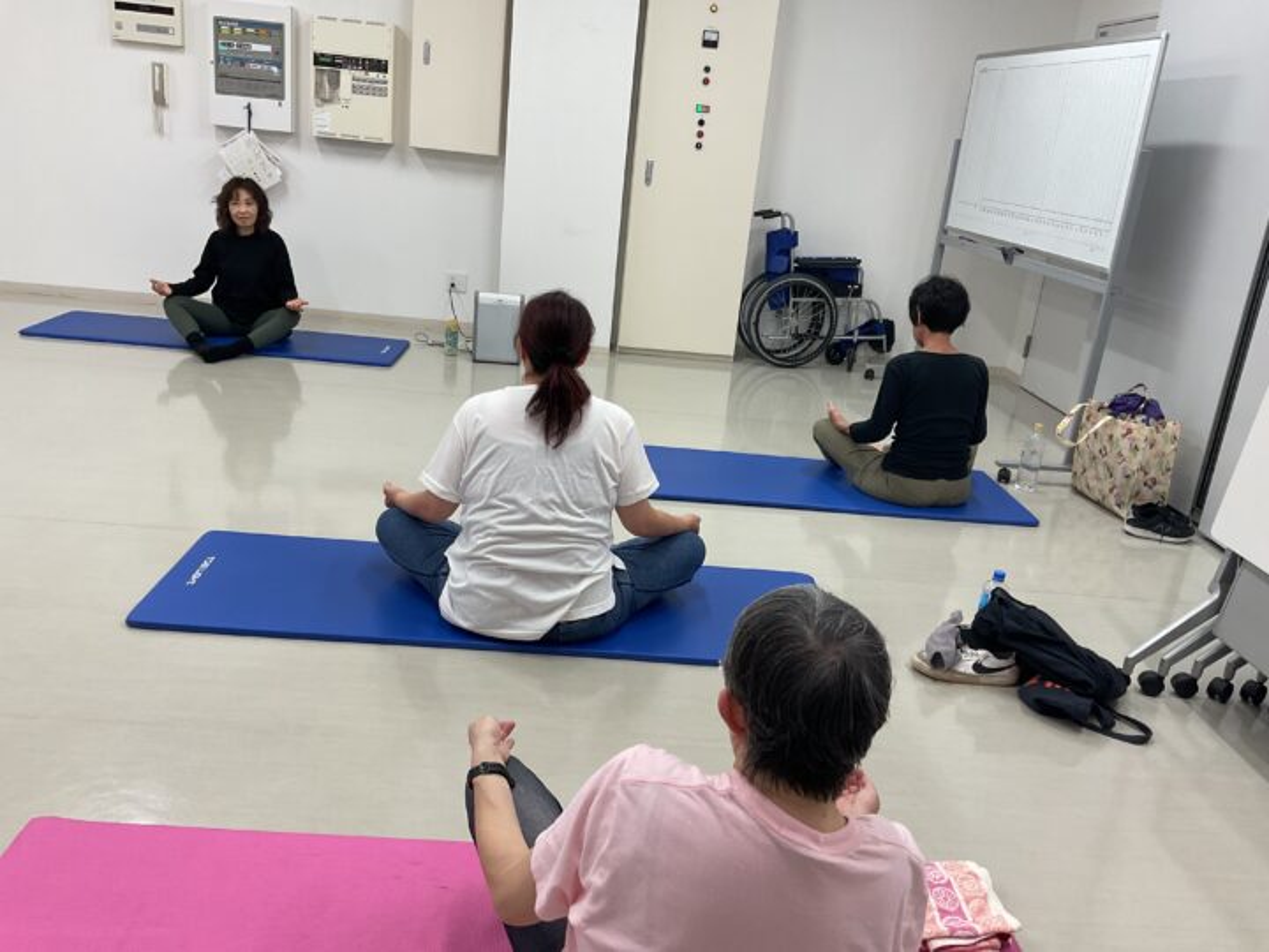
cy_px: 476
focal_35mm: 29
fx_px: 1063
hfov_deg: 61.7
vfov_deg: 48.2
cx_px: 634
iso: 64
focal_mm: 3
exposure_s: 1/100
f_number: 1.8
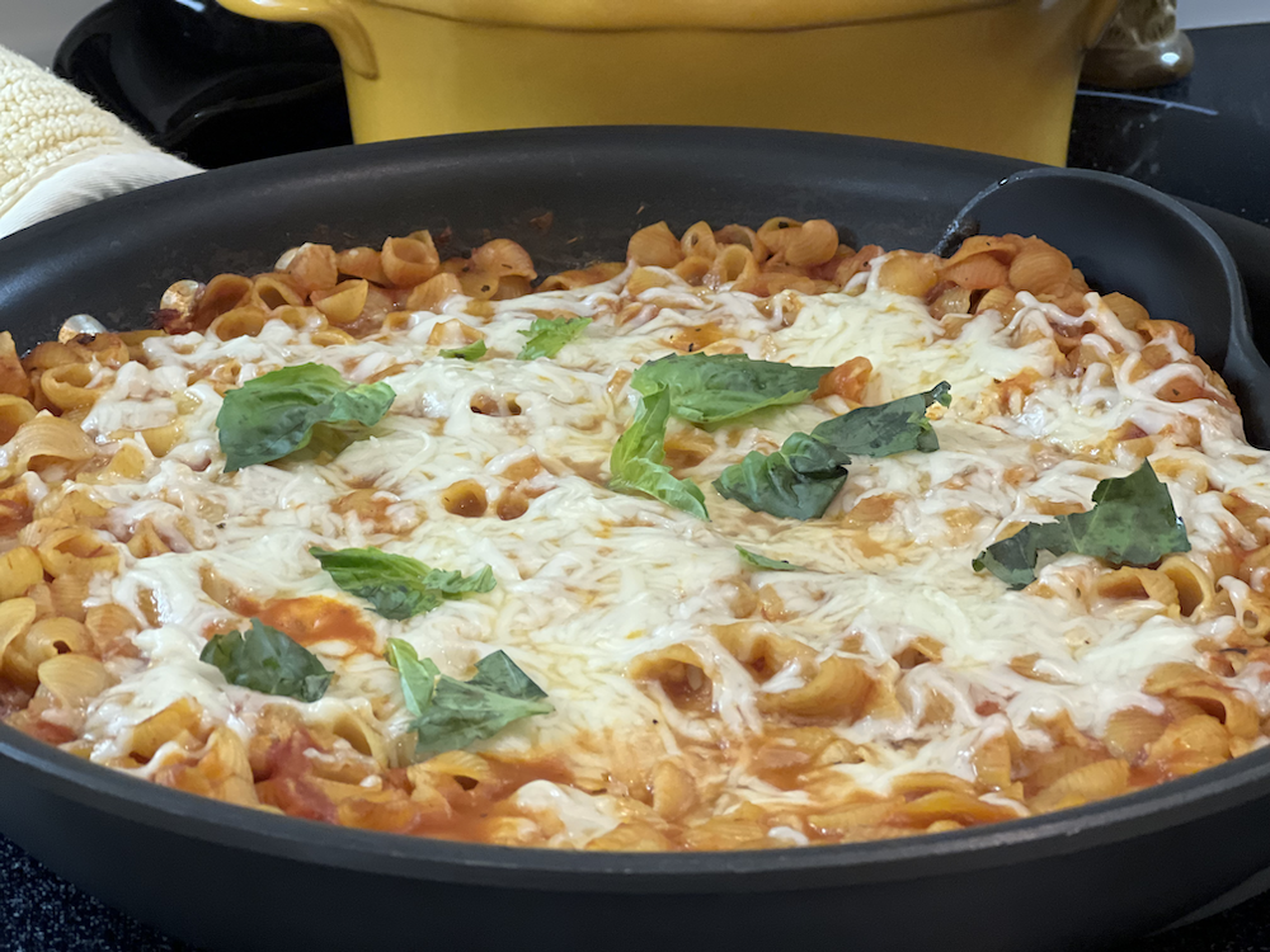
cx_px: 635
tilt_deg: -25.2
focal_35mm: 77
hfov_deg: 25.3
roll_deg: -1.4
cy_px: 476
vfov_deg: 19.1
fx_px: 2825
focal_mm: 9
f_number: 2.8
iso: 400
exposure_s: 1/40
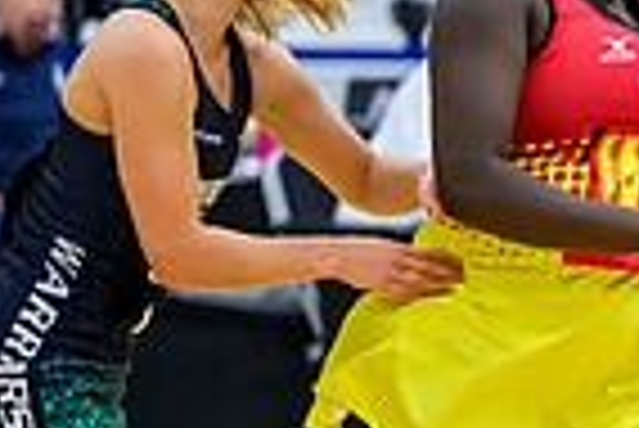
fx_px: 12047
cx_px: 1449
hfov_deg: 3.0
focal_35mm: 678
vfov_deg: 2.0
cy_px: 368
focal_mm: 145
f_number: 2.8
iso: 4000
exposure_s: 1/1000
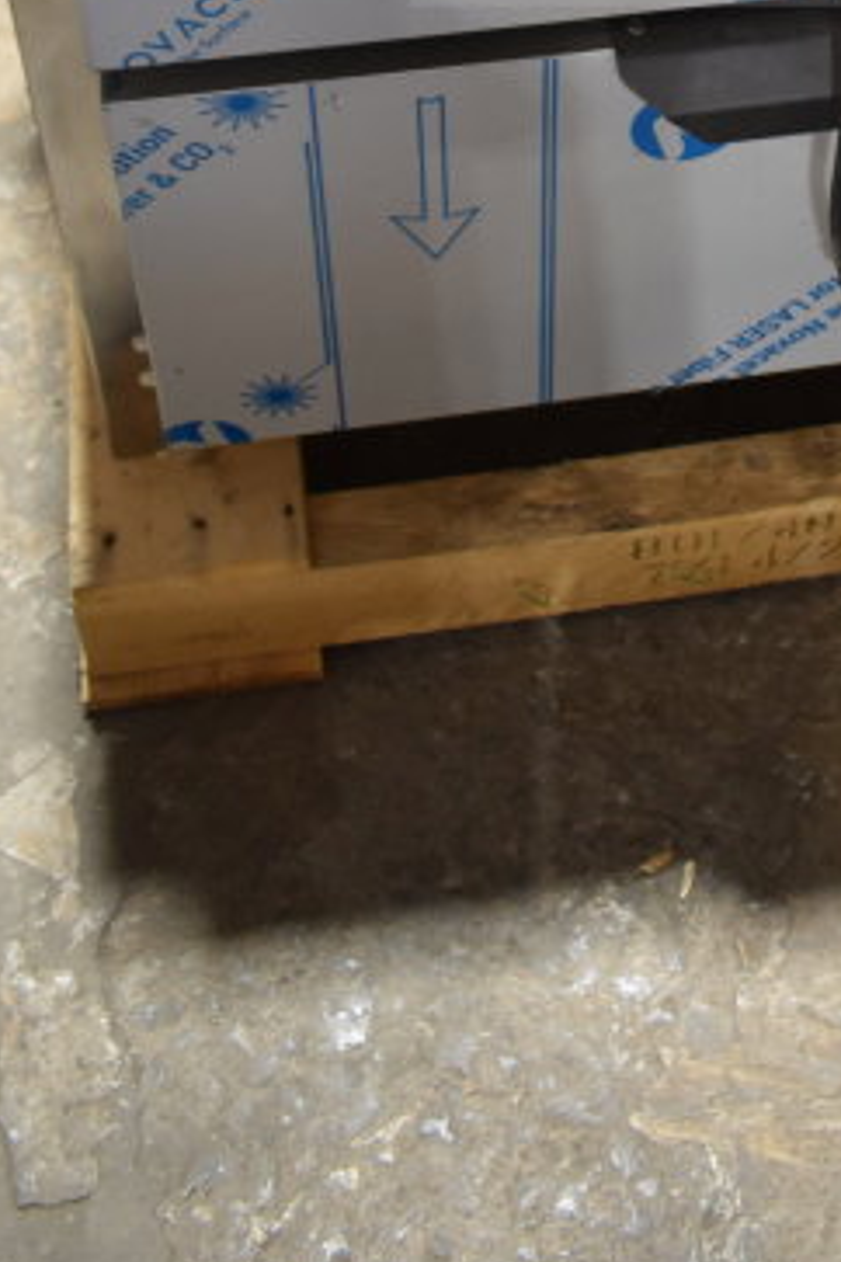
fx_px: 2383
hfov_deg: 19.5
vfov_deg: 26.3
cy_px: -269
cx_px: 799
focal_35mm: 68
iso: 450
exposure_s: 1/30
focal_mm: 18
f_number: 3.5
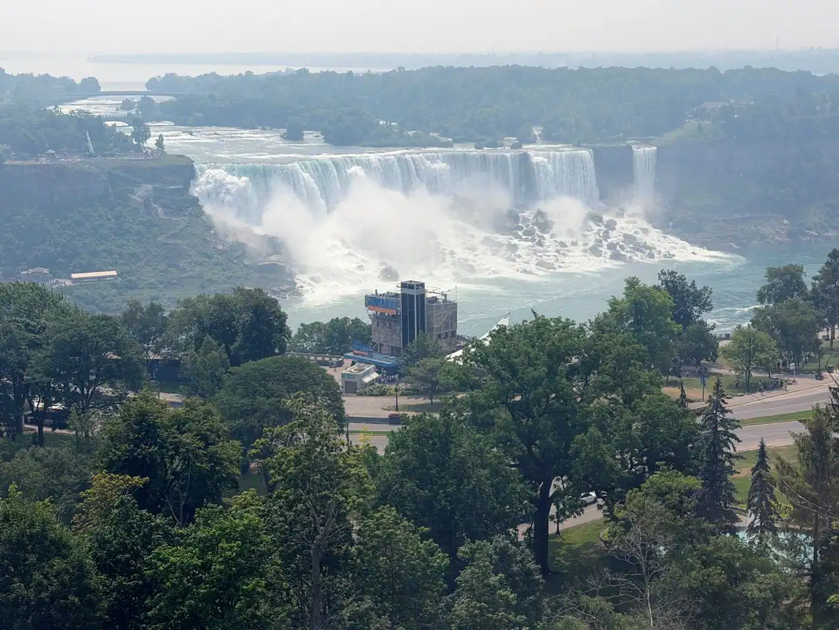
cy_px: 315
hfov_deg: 39.7
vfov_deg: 30.3
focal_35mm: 48
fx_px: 1163
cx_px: 420
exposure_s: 1/6024
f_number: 1.78
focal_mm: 6.76
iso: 64
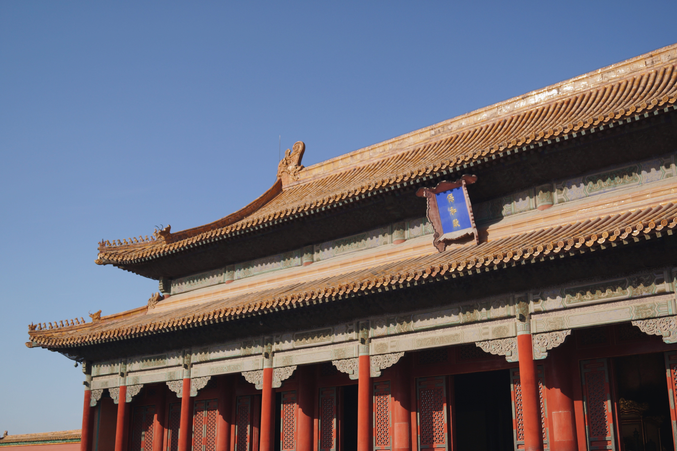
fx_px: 790
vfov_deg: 31.9
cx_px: 338
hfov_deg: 46.4
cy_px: 226
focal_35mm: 42
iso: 100
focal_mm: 28
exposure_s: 1/1250
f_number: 5
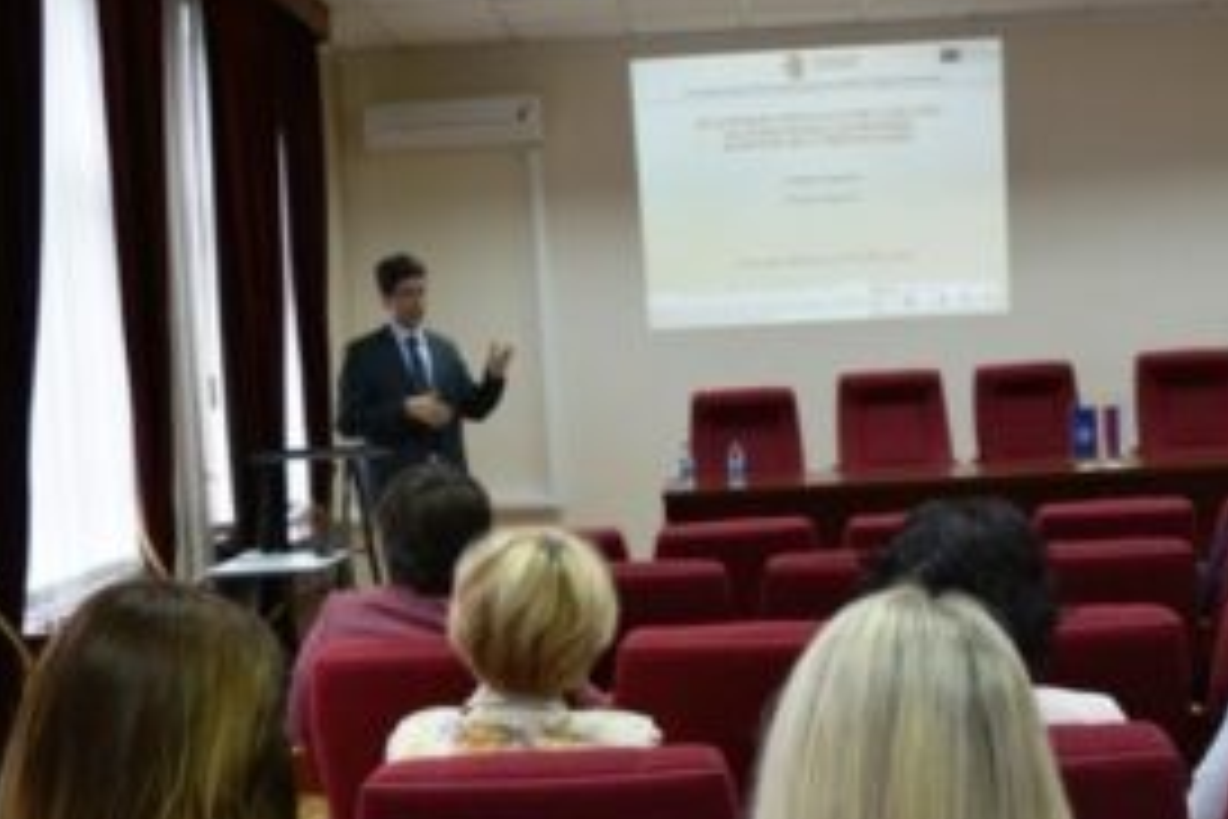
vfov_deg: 28.6
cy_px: 452
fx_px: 1603
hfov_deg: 41.9
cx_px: 641
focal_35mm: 47
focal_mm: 20
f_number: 4
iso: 560
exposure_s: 1/60
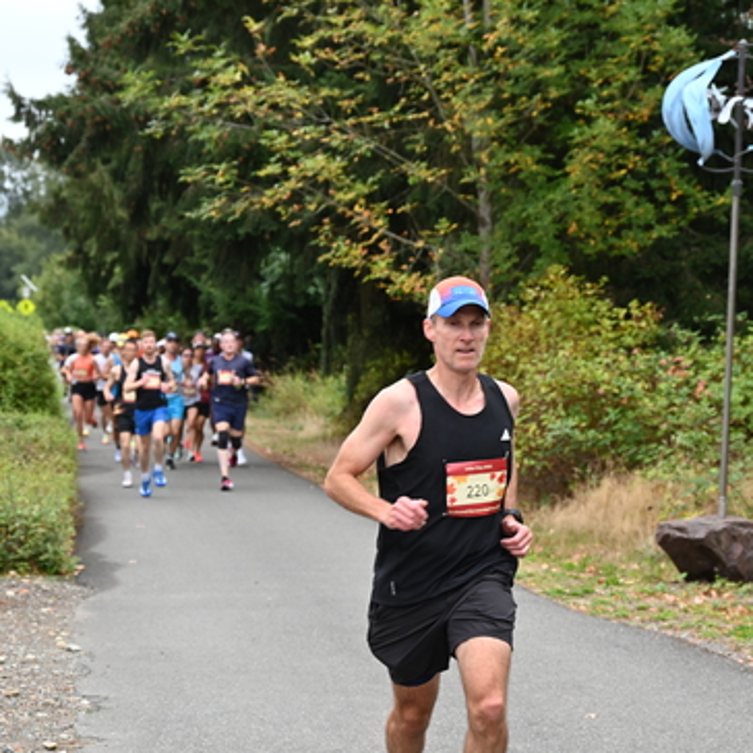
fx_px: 2781
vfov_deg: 15.4
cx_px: 461
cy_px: 375
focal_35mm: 113
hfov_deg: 15.4
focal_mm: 88
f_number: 6.3
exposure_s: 1/125
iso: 640
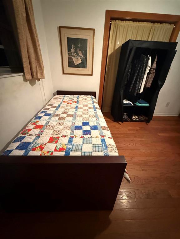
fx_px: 97
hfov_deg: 85.7
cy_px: 120
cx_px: 90
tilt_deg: -29.3
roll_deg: -3.0
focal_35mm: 14
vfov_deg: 102.1
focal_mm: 2.22
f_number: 2.2
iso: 1000
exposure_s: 1/40
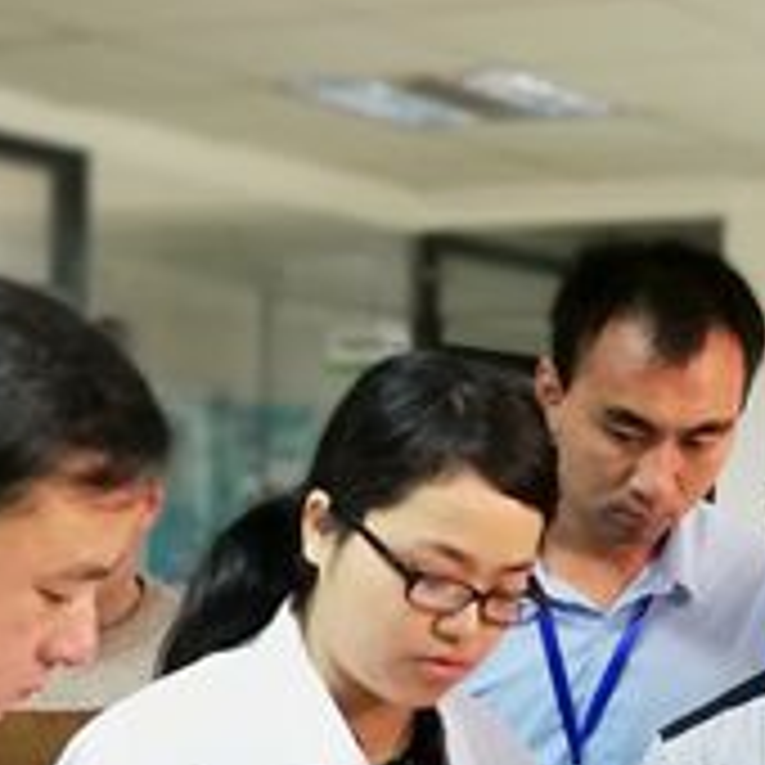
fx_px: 2450
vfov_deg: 17.3
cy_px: 794
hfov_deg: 17.7
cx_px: 454
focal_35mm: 98
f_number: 2.2
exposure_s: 1/25
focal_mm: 3.95
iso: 400
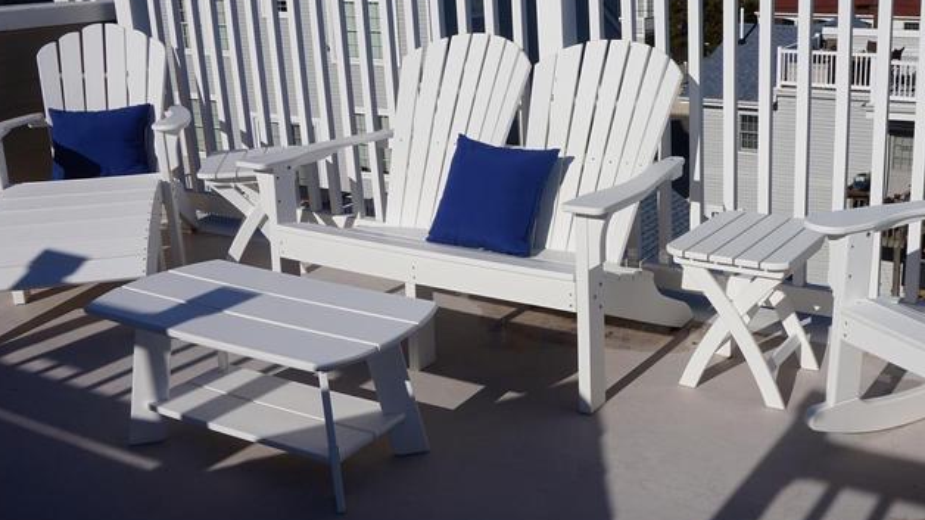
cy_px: 219
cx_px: 619
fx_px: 1005
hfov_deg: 48.5
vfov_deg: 29.0
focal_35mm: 41
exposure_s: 1/320
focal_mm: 16
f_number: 14
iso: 100
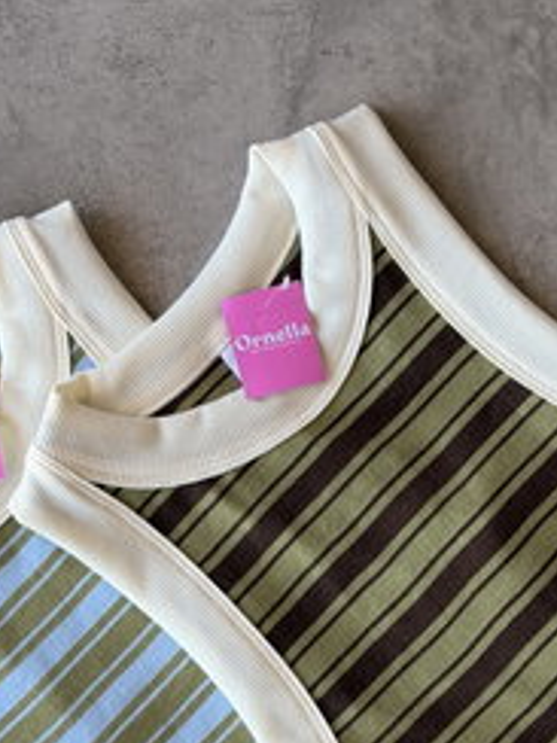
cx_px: 295
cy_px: 656
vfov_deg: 18.4
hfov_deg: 14.1
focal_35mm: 105
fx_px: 2253
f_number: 1.78
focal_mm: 6.76
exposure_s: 1/121
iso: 50
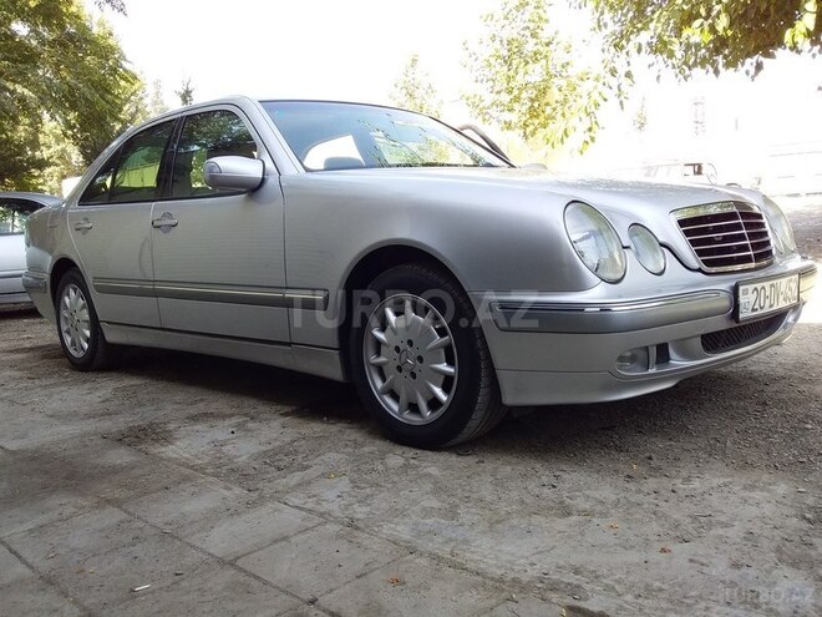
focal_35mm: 31
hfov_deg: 58.4
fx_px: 736
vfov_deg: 45.4
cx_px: 411
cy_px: 308
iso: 40
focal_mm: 3.3
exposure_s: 1/224
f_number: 2.2
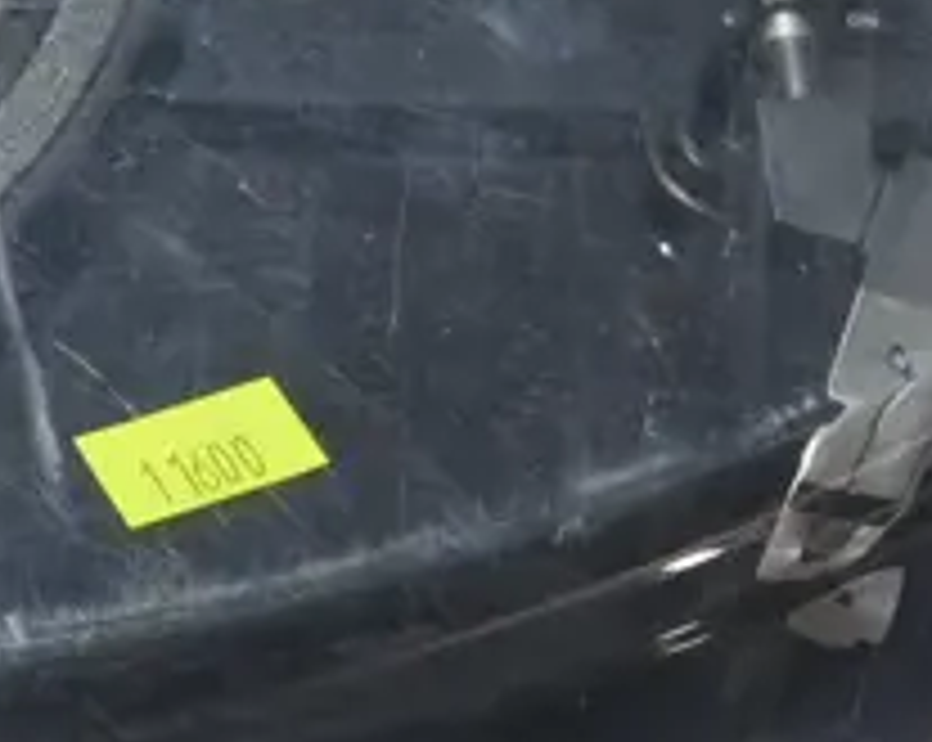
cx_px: -684
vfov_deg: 6.4
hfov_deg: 7.8
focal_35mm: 242
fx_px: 6666
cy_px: 531
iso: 500
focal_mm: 25
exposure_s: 1/60
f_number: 5.3
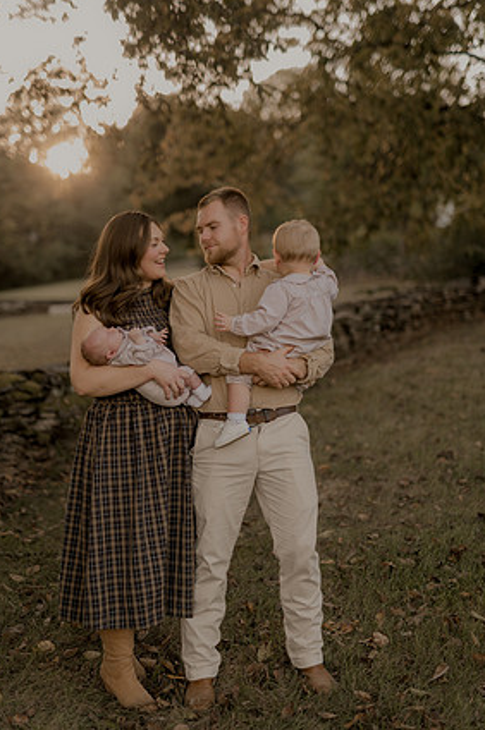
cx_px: 235
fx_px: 1074
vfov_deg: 37.6
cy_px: 361
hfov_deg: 25.4
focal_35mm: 53
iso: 160
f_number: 1.8
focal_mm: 50
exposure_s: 1/400
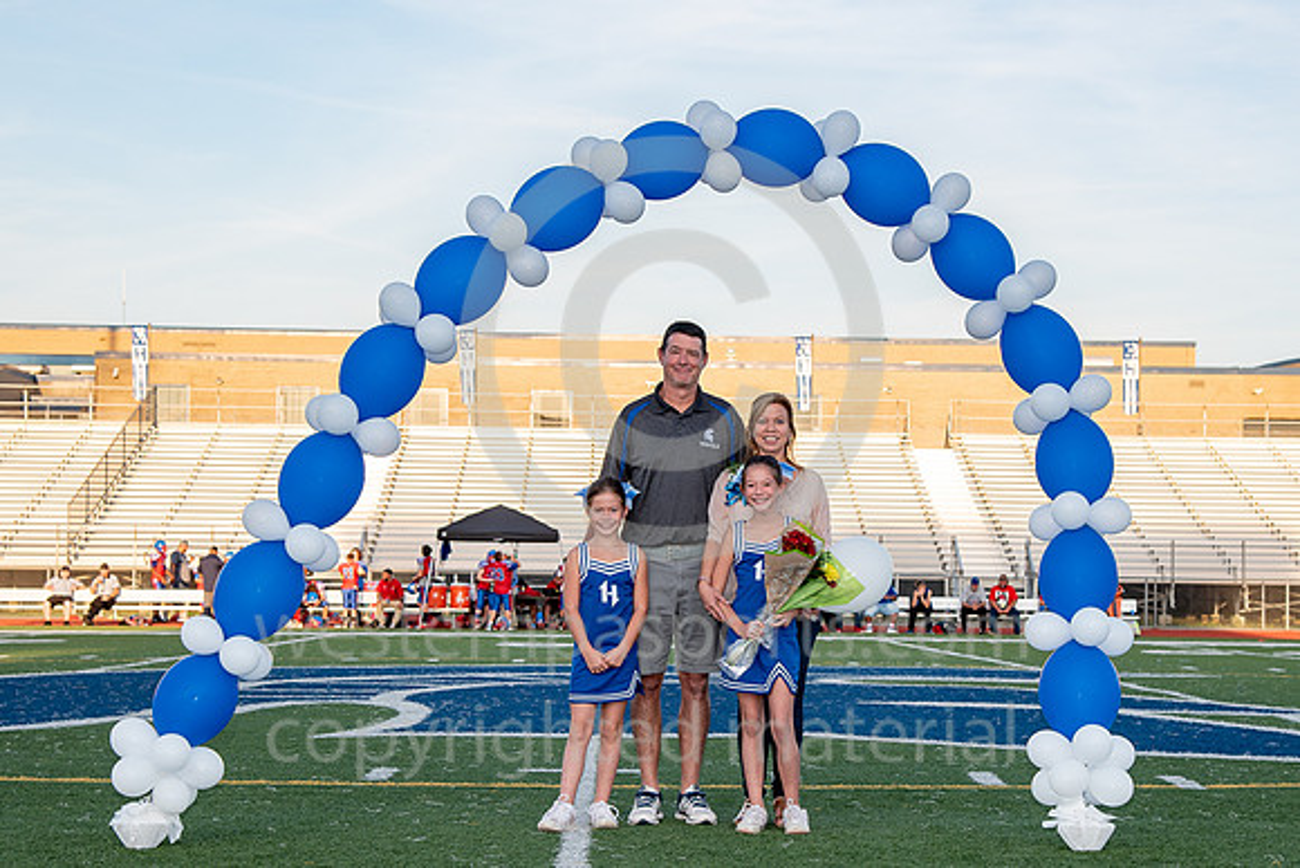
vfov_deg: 19.1
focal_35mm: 71
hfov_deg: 28.3
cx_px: 709
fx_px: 2580
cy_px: 482
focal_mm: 52
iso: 100
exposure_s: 1/125
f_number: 5.6
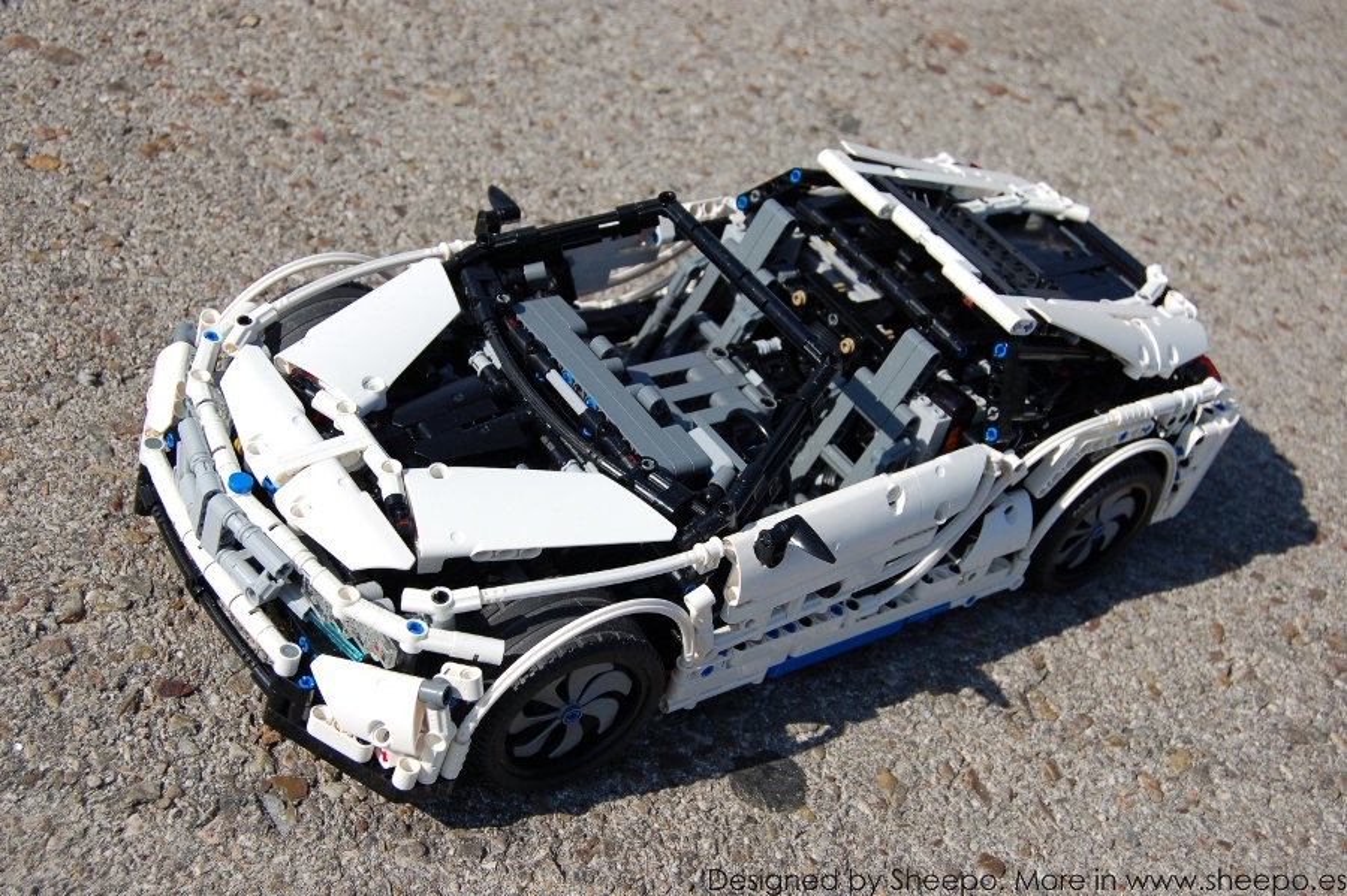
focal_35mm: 48
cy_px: 448
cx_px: 674
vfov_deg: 28.0
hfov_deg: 41.1
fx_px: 1795
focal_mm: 32
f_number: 5.6
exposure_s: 1/1000
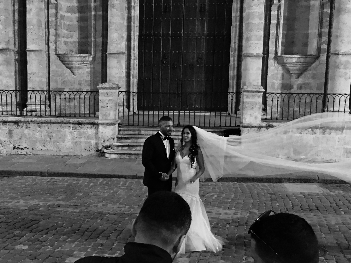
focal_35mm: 46
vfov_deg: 31.4
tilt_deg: -7.6
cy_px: 158
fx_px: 466
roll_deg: -1.2
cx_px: 142
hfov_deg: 41.1
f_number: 2.2
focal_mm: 4.15
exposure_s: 1/4
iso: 80
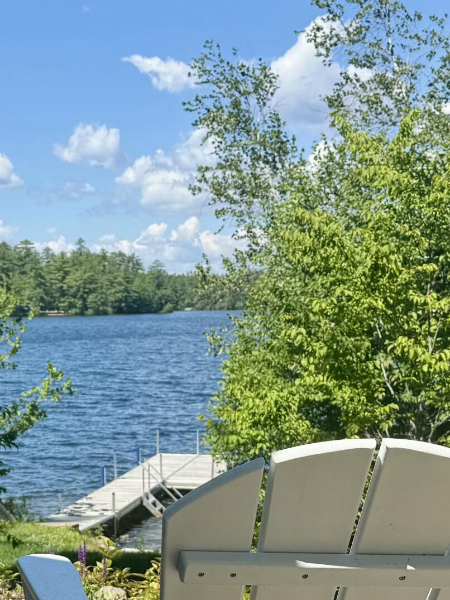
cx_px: 38
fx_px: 1162
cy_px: 439
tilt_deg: -6.8
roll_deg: +0.5
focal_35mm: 67
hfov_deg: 21.4
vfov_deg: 28.6
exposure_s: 1/3279
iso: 80
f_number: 1.78
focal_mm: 6.76
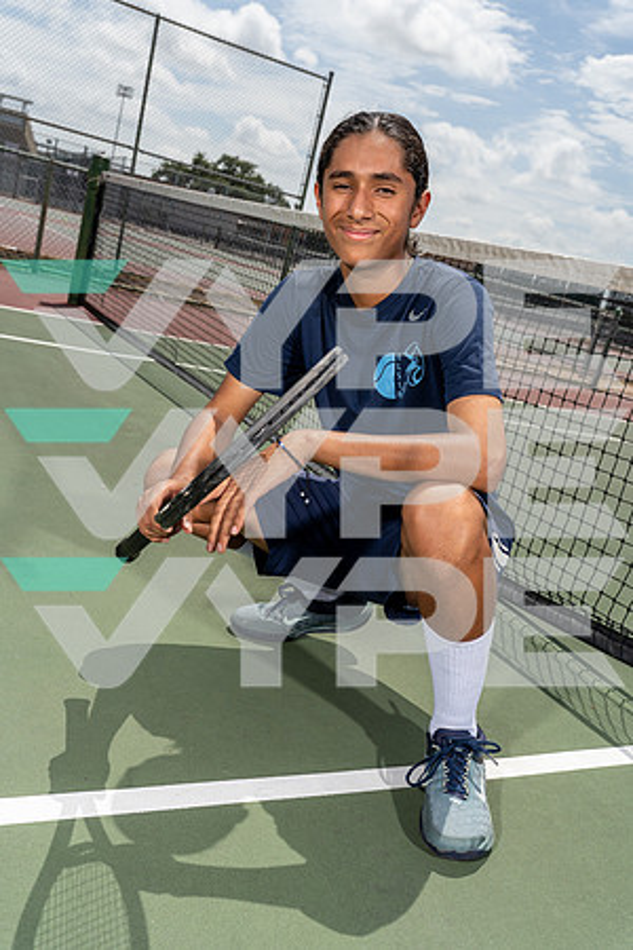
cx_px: 316
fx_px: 870
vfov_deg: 57.2
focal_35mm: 33
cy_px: 475
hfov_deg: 40.0
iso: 250
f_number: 6.3
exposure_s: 1/1250
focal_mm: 33
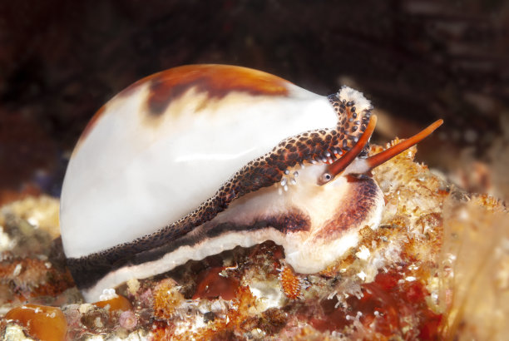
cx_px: 254
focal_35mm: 90
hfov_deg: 22.6
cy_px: 170
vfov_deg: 15.2
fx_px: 1274
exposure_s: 1/200
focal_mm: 60
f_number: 25
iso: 100
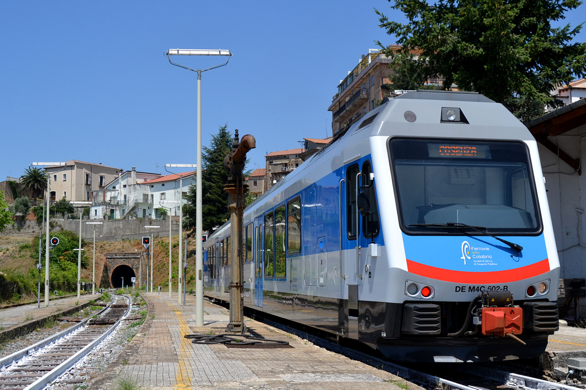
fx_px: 635
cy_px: 195
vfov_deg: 34.2
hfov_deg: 49.6
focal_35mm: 39
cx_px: 293
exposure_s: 1/250
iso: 100
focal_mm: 26
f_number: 8
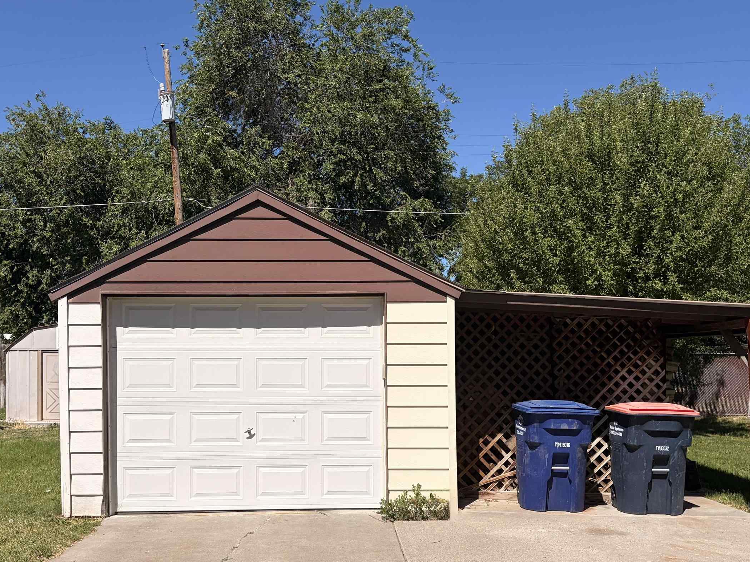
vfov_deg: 37.4
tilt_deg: -0.2
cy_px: 368
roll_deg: +1.1
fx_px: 823
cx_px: 363
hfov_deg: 49.0
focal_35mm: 38
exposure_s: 1/7813
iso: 64
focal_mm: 5.96
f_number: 1.6
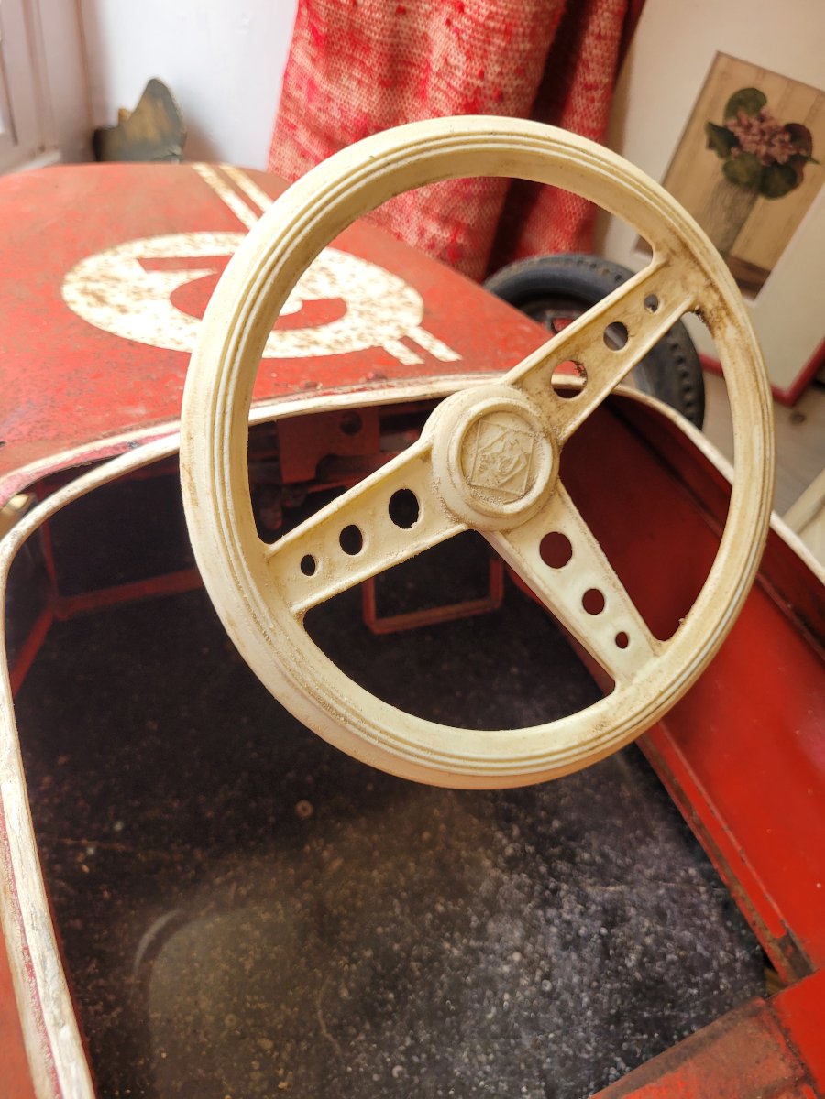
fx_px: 826
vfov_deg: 67.3
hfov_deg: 53.1
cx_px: 412
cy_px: 550
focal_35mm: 26
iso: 125
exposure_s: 1/100
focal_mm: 5.4
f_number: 1.8
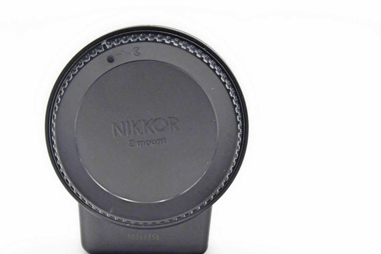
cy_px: 137
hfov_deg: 15.3
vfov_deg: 10.2
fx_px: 1418
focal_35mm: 134
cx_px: 142
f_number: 8
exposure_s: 1/160
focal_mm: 70
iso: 1600
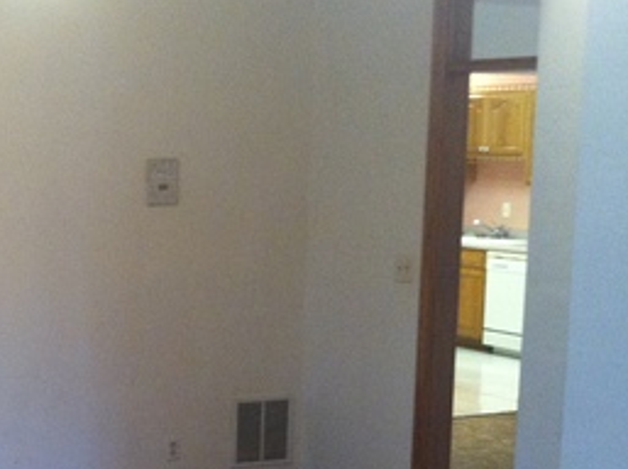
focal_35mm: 87
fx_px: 1576
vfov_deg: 16.8
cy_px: 364
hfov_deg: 21.4
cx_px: -59
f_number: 2.8
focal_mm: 3.85
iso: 250
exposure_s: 1/15
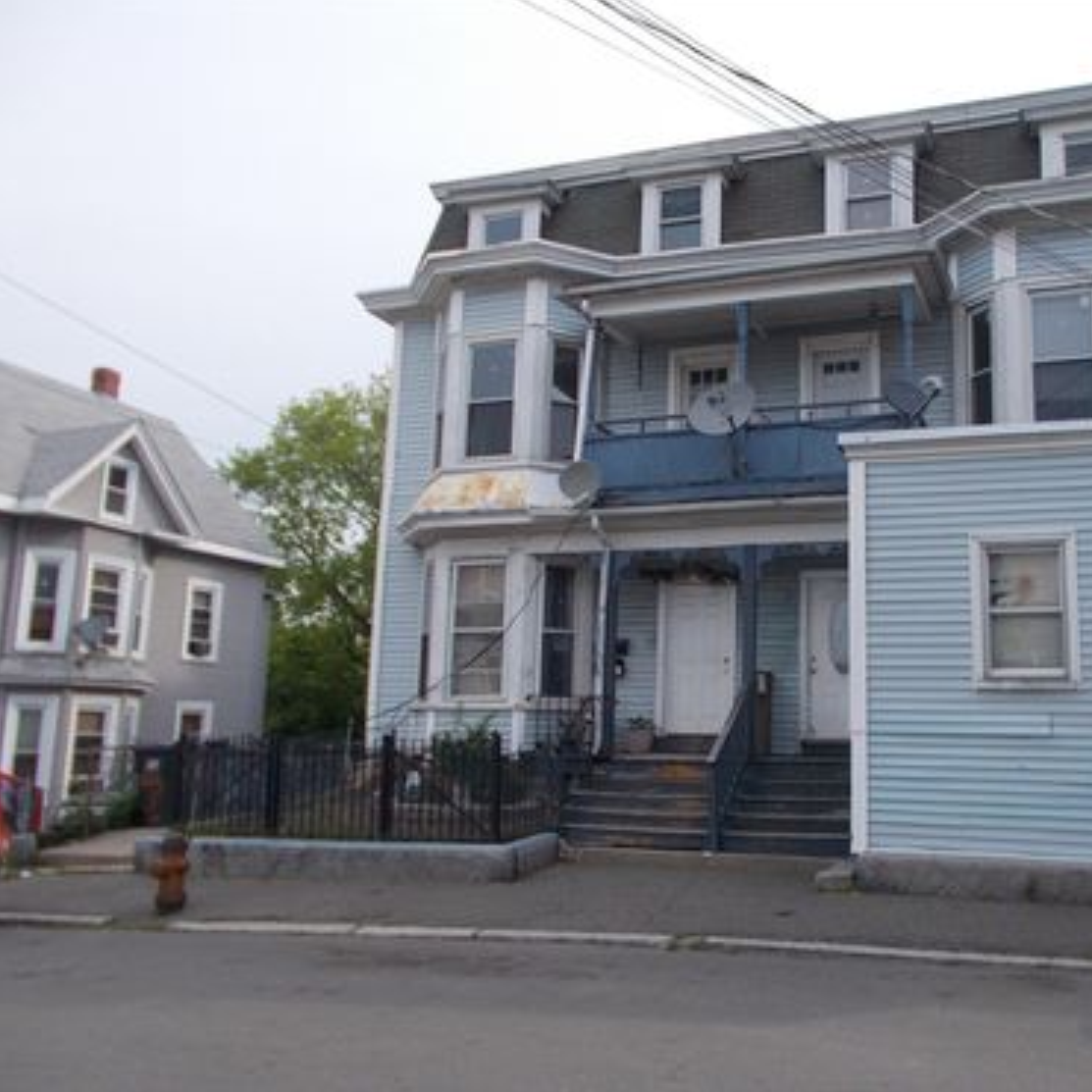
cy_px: 543
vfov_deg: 52.5
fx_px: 1106
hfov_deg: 51.5
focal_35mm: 31
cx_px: 730
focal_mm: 4.6
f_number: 8
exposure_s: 1/100
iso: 80
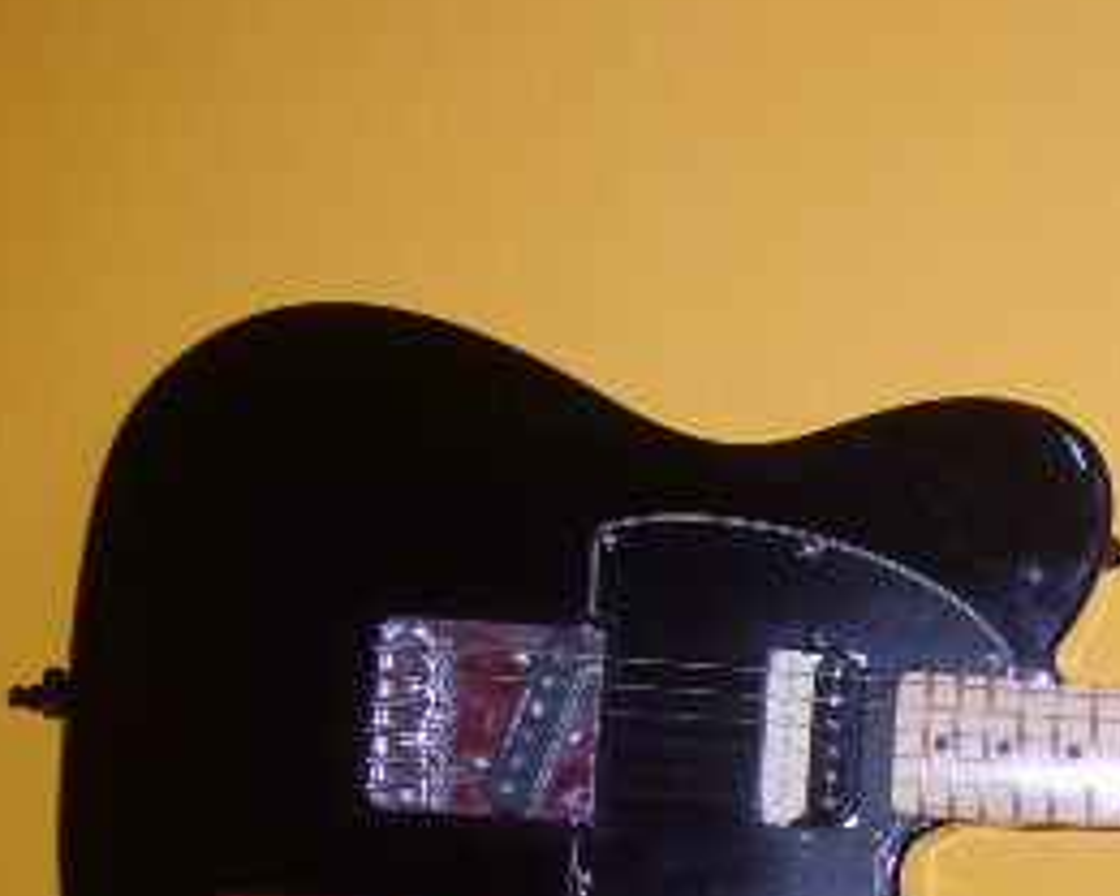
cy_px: 758
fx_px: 2784
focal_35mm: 84
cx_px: 1284
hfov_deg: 21.4
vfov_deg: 18.1
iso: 100
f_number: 2.8
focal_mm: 5.8
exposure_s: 1/45
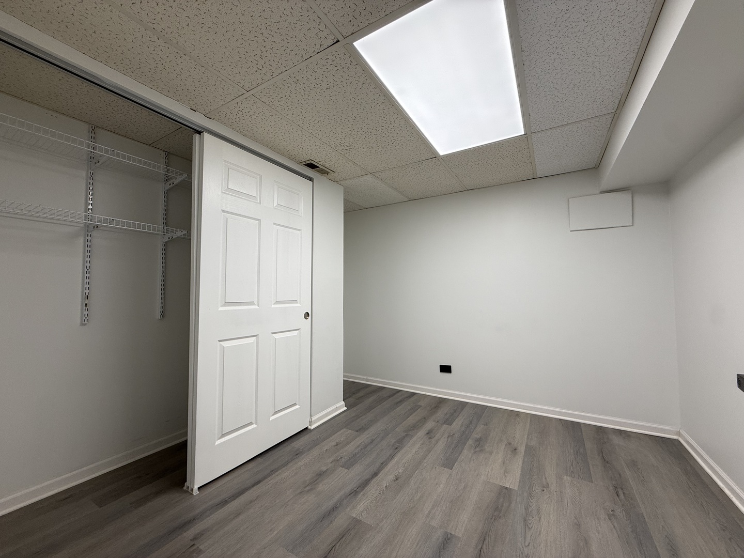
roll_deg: +0.0
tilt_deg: +2.9
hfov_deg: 102.1
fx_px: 301
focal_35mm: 14
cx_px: 372
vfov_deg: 85.7
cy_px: 279
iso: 100
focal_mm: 2.22
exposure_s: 1/120
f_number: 2.2
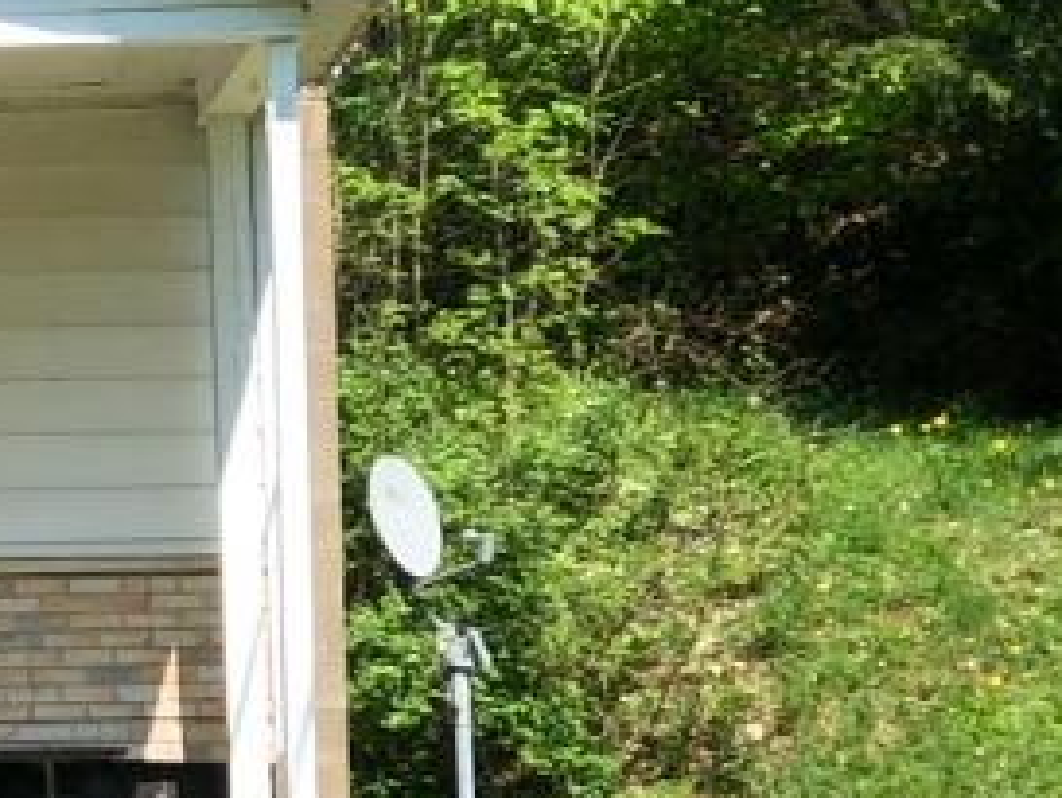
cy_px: 274
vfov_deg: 4.8
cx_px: -1774
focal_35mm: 313
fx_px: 9607
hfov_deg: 6.0
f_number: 2.8
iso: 20
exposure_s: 1/415
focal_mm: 6.6
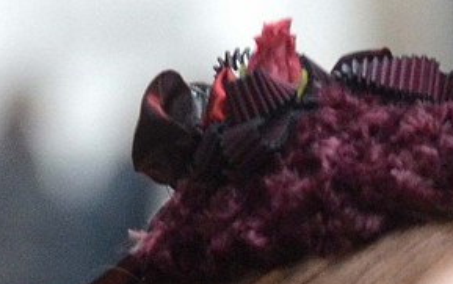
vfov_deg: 1.7
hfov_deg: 2.7
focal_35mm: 775
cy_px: 908
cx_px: 353
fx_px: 9574
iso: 800
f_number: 3.2
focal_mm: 120
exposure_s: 1/500
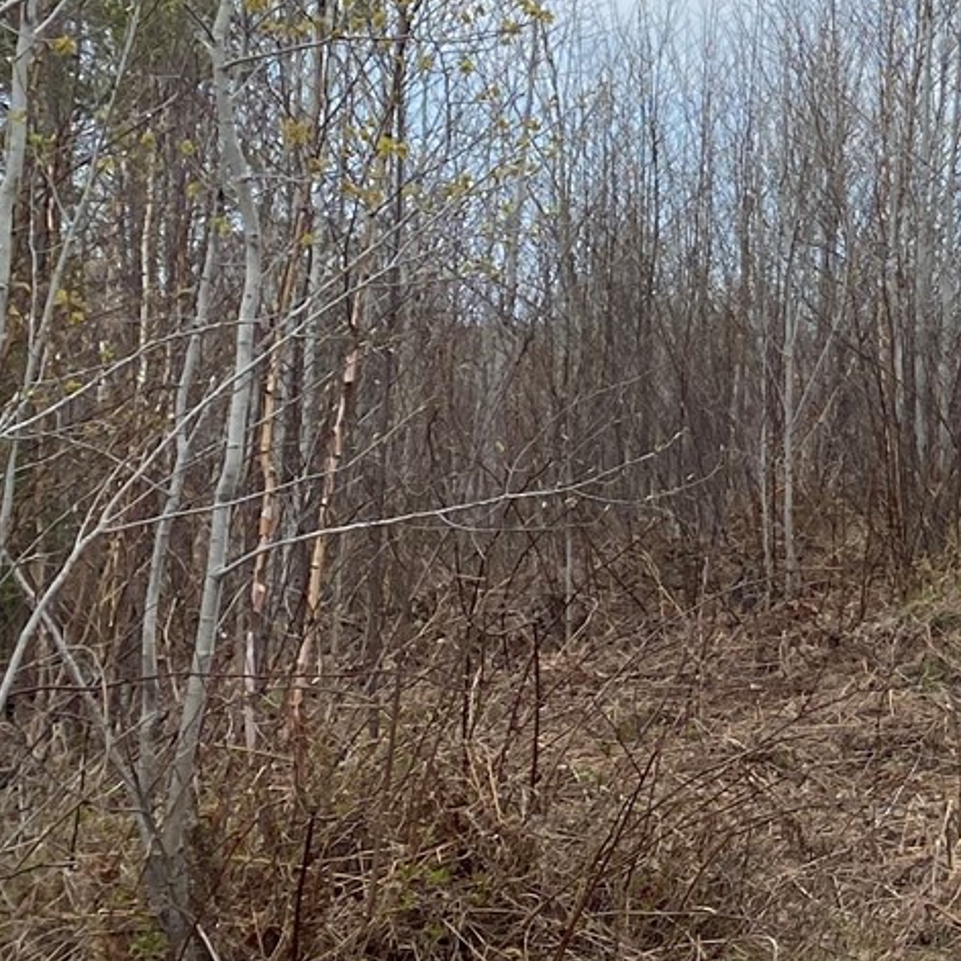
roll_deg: -1.1
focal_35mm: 100
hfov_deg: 14.7
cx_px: 1836
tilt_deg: +1.6
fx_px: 3141
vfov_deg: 17.4
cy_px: 322
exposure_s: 1/2890
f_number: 1.8
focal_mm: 4.25
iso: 32
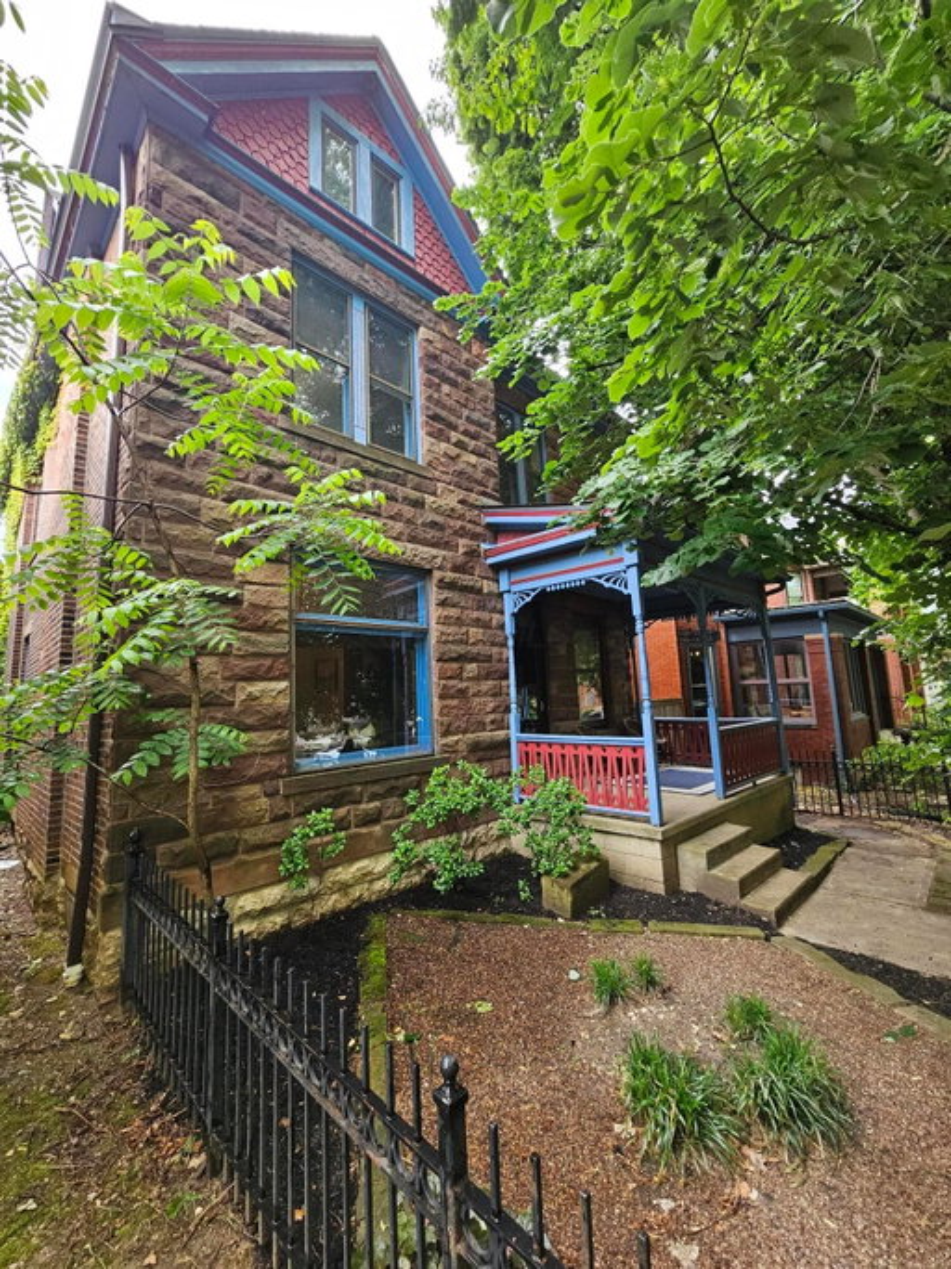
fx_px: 476
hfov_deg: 89.9
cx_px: 476
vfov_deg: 106.2
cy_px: 634
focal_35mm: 13
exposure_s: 1/207
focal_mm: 2.2
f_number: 2.2
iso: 125
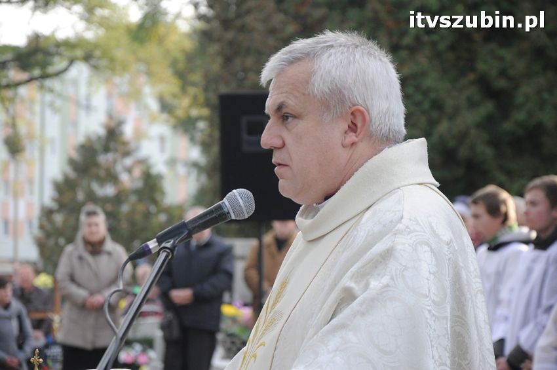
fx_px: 2434
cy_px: 185
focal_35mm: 158
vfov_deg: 8.7
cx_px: 278
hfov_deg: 13.1
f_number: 5.6
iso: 800
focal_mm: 105
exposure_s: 1/320
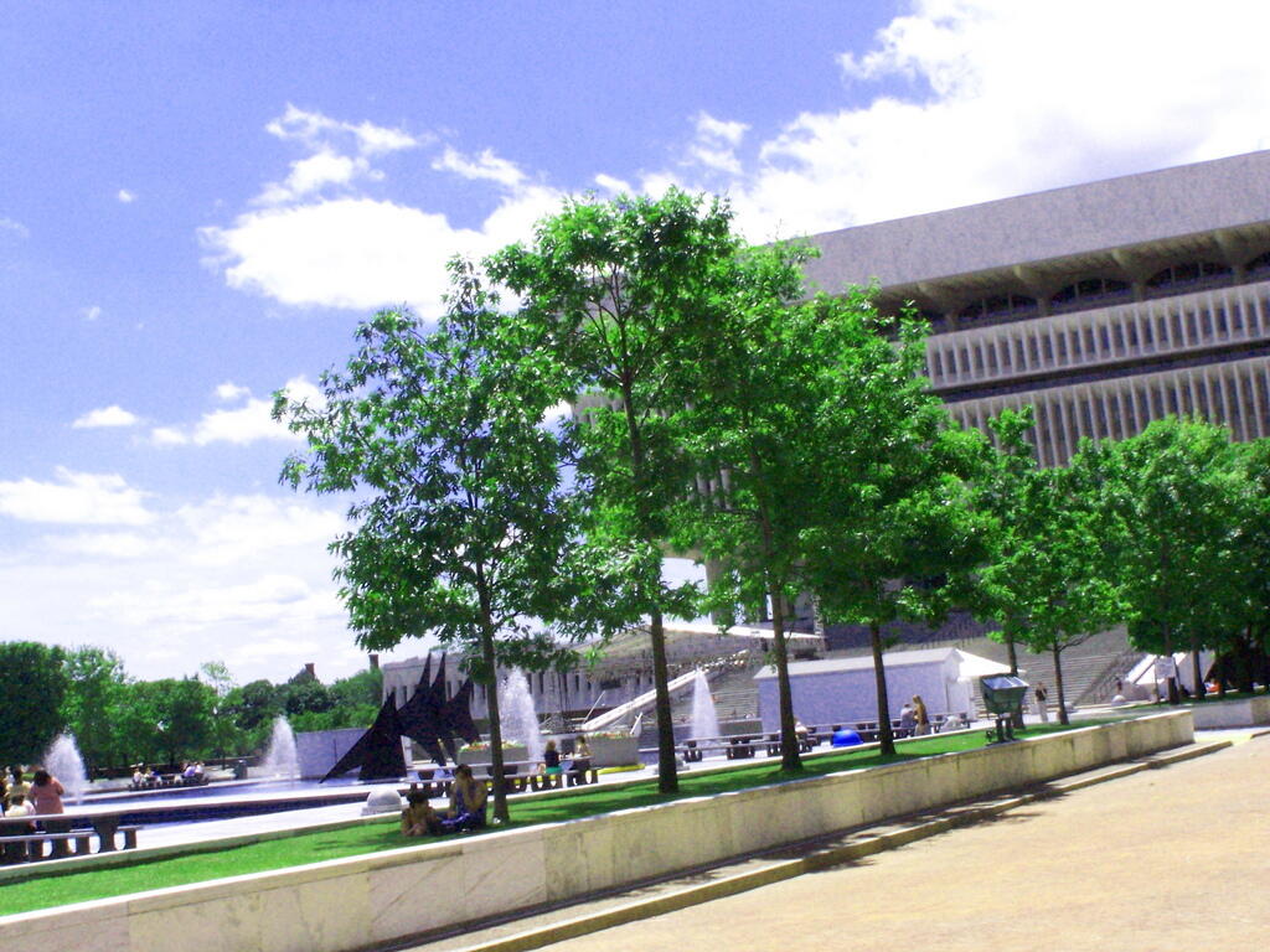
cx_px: 635
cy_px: 476
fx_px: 2165
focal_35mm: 59
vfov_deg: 24.8
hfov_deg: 32.7
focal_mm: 9.8
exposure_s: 1/1000
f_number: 8
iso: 400
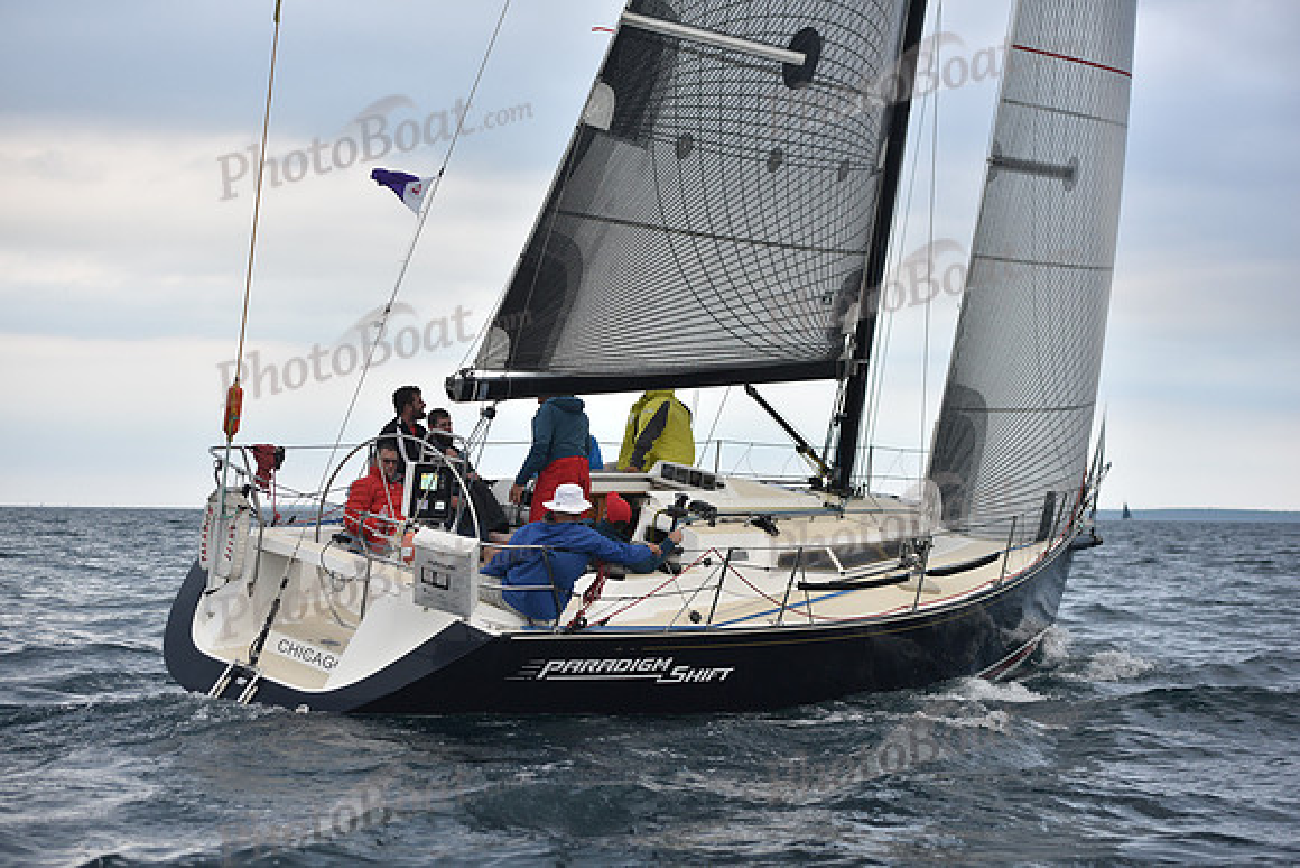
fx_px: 2528
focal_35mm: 70
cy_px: 434
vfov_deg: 19.5
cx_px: 650
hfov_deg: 28.8
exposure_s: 1/640
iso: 640
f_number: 3.5
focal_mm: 70
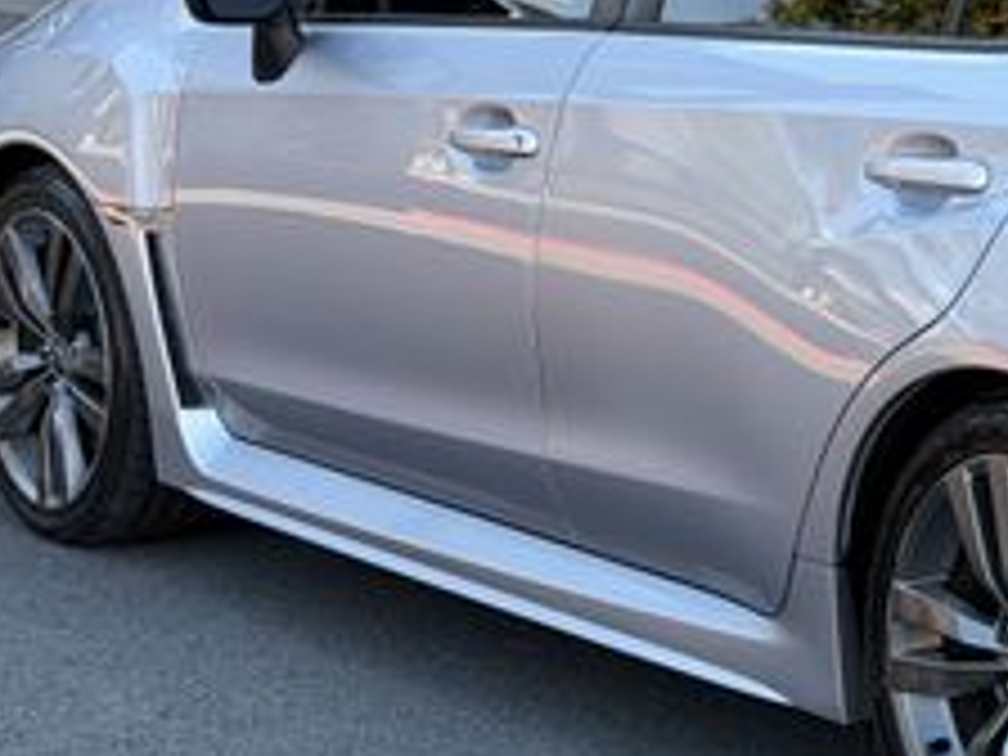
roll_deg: -1.2
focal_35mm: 137
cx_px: 1188
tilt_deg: -5.7
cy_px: 238
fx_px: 3989
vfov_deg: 10.8
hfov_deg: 14.0
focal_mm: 6.76
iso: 64
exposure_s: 1/530
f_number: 1.78
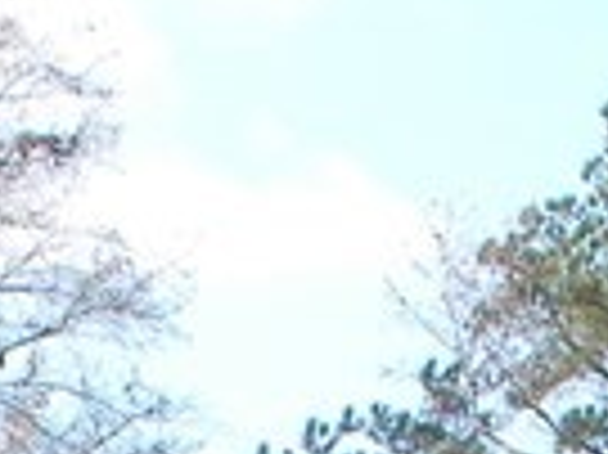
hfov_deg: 7.2
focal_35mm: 274
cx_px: 414
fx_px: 4808
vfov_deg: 5.2
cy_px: 1254
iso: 80
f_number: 3.7
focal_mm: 6.4
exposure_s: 1/332
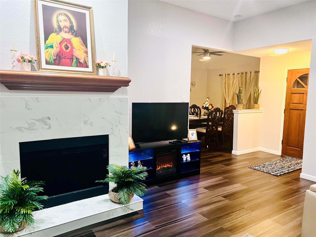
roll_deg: -1.0
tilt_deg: -6.3
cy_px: 118
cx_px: 158
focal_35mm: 26
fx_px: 237
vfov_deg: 53.1
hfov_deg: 67.3
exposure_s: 1/60
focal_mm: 5.7
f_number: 1.5
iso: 250
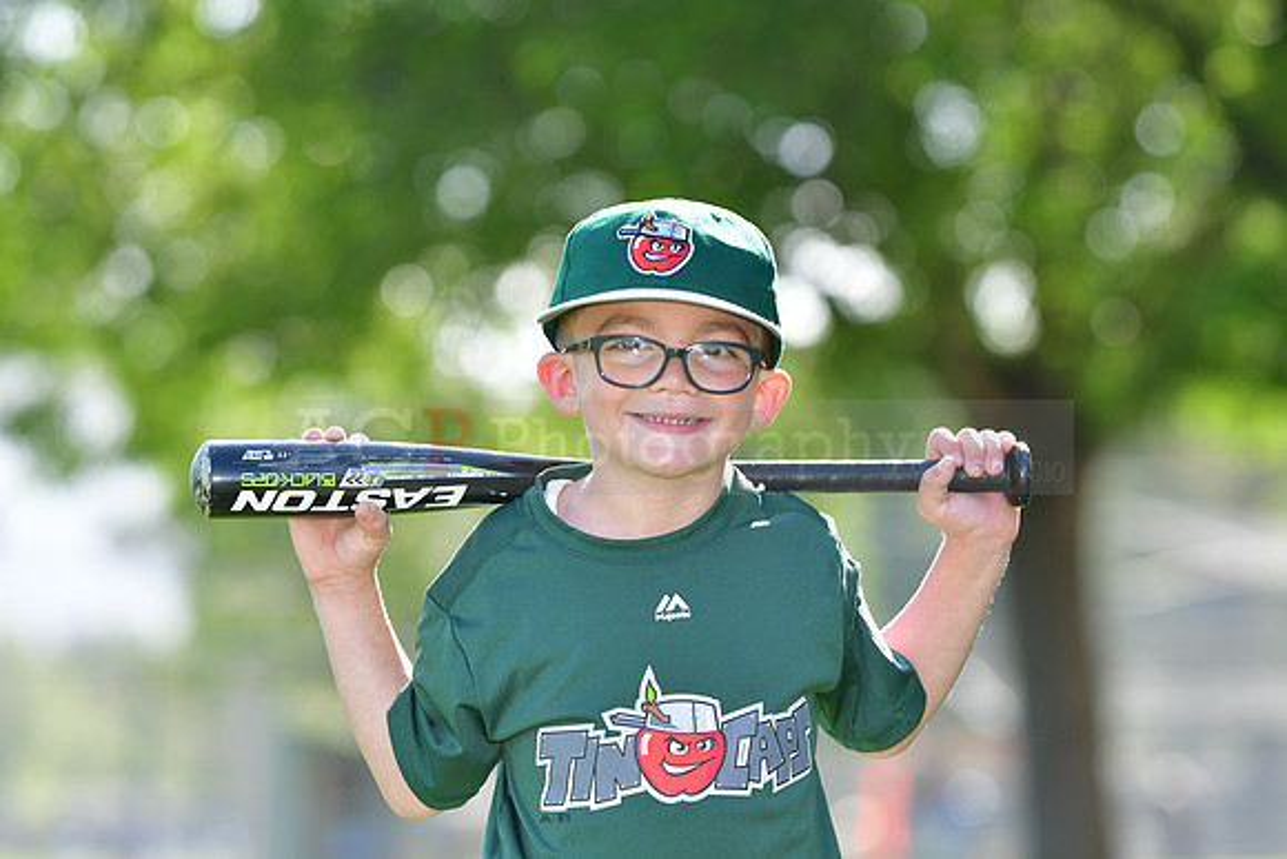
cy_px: 430
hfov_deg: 9.5
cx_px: 644
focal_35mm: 218
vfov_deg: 6.3
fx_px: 7777
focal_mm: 145
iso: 400
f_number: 4
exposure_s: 1/1000
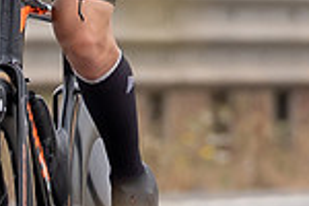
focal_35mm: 2411
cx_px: 57
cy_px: 58
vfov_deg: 0.6
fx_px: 20693
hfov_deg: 0.9
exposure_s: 1/800
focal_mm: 200
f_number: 3.2
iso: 100
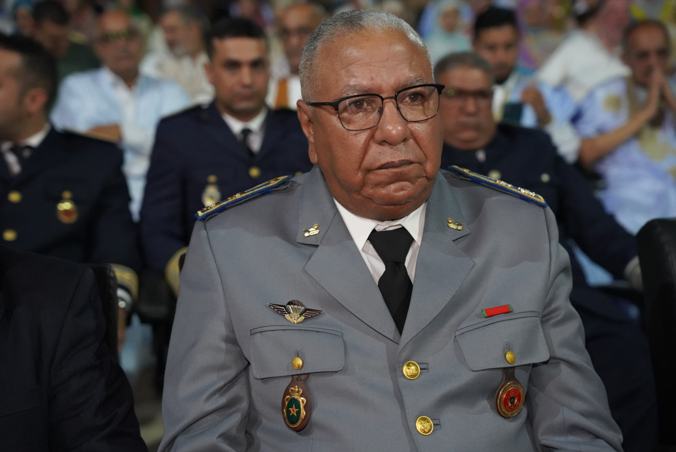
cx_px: 338
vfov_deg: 19.5
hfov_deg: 28.8
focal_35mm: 70
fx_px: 1315
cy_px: 226
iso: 8000
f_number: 4
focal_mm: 70
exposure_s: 1/160
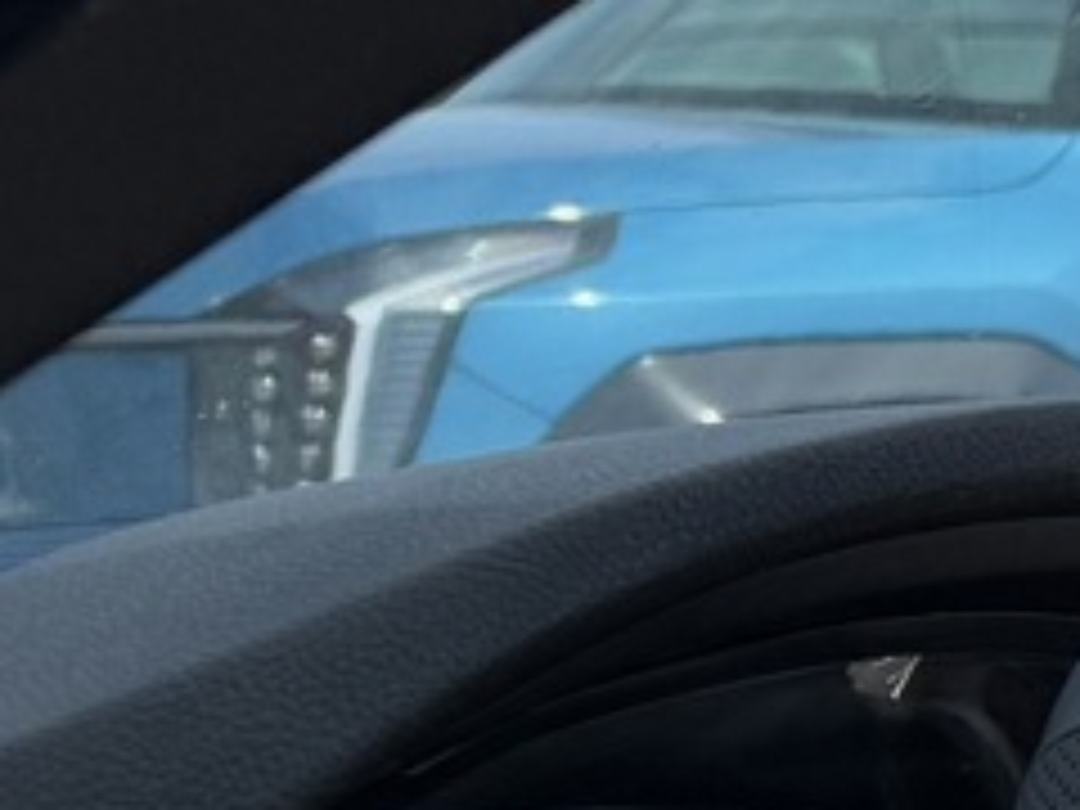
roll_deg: +0.8
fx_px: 4493
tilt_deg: -20.5
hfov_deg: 10.7
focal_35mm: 144
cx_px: 2970
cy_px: 1886
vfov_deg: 9.3
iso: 100
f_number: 1.78
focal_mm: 6.76
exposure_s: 1/3021
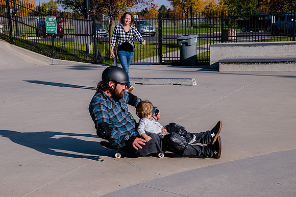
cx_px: 148
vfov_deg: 20.8
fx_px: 536
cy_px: 114
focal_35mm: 65
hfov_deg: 30.9
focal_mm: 52
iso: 200
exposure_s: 1/640
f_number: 8
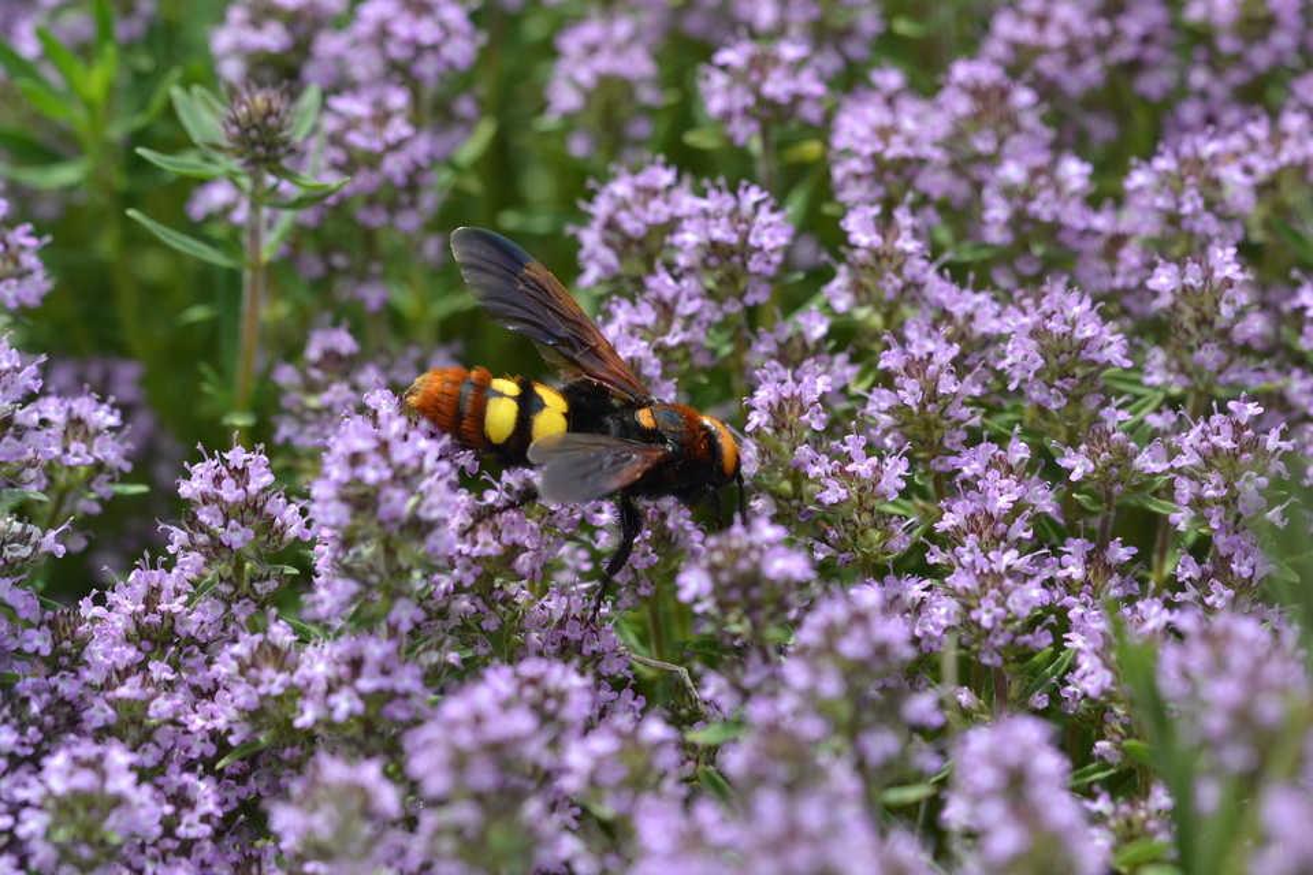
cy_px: 438
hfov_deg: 7.4
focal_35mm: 278
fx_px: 10120
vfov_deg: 5.0
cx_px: 656
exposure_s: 1/1000
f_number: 5
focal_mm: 185
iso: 400
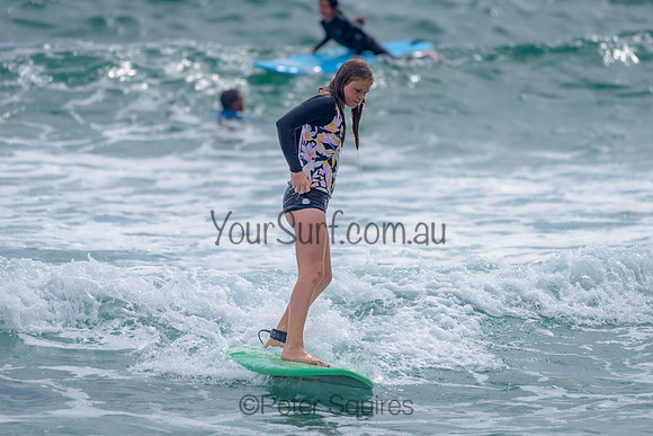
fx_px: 9071
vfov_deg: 2.8
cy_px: 218
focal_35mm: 500
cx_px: 326
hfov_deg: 4.1
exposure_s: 1/2000
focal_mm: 500
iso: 125
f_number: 5.6
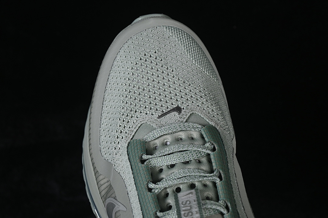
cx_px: 164
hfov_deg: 27.0
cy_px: 109
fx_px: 683
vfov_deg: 18.2
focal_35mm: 75
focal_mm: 50
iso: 160
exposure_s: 1/80
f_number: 7.1
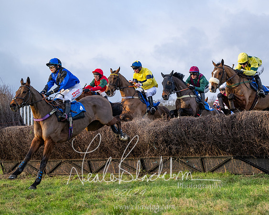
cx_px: 161
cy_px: 108
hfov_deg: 24.2
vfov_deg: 19.4
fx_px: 627
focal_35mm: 79
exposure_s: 1/2500
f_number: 2.8
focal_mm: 70
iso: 800
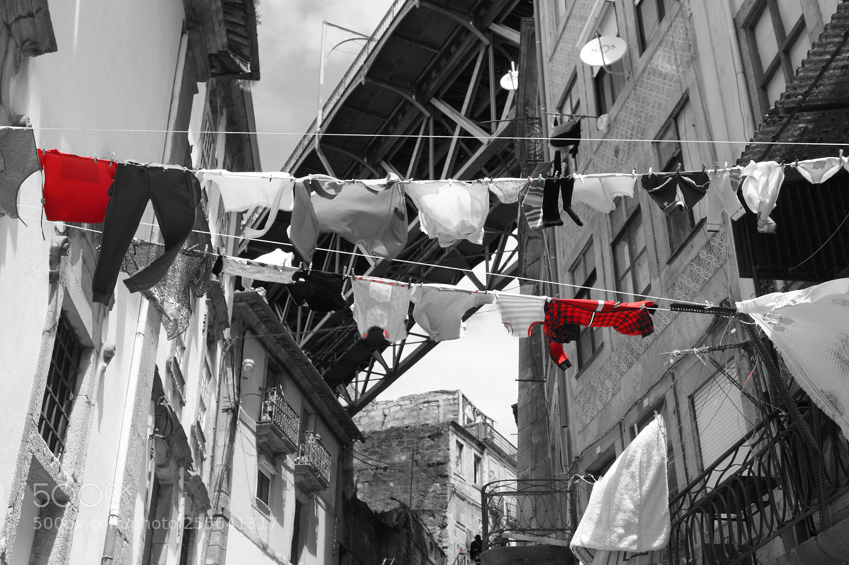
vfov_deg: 31.9
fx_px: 990
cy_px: 282
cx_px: 424
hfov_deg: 46.4
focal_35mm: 42
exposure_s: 1/160
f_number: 7.1
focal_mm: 28
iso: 100
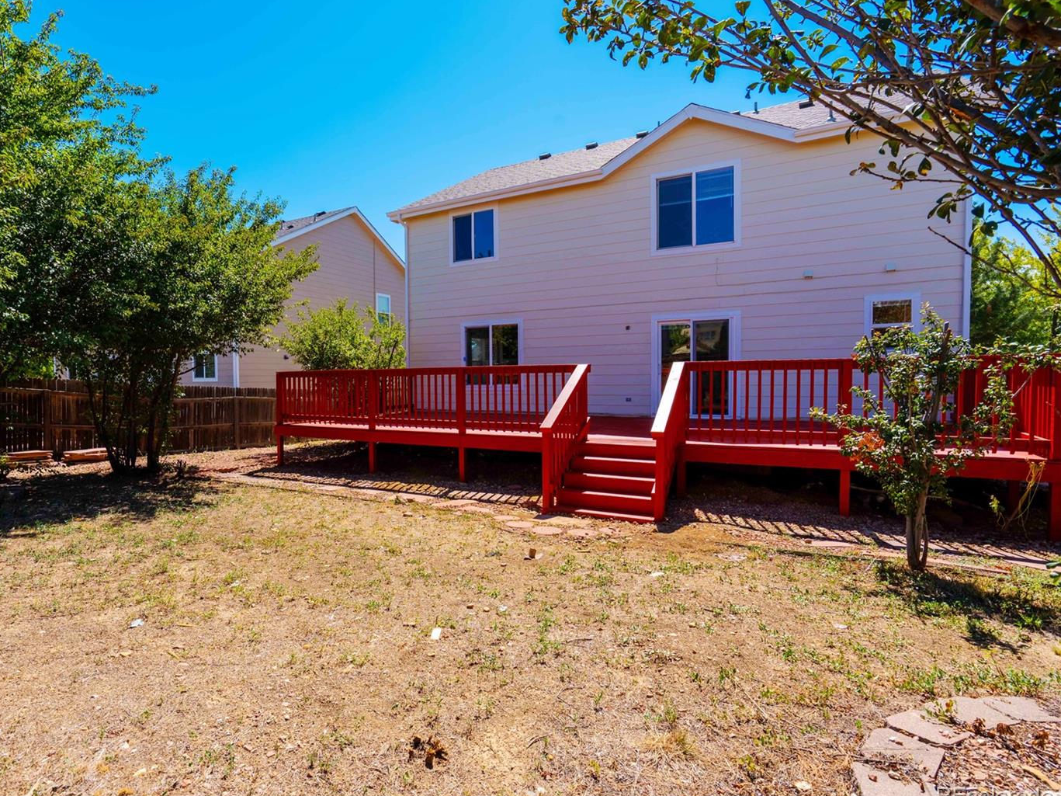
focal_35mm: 18
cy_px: 398
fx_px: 552
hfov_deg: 87.0
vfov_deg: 71.6
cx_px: 441
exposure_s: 1/2000
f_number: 8
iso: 64
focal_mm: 16
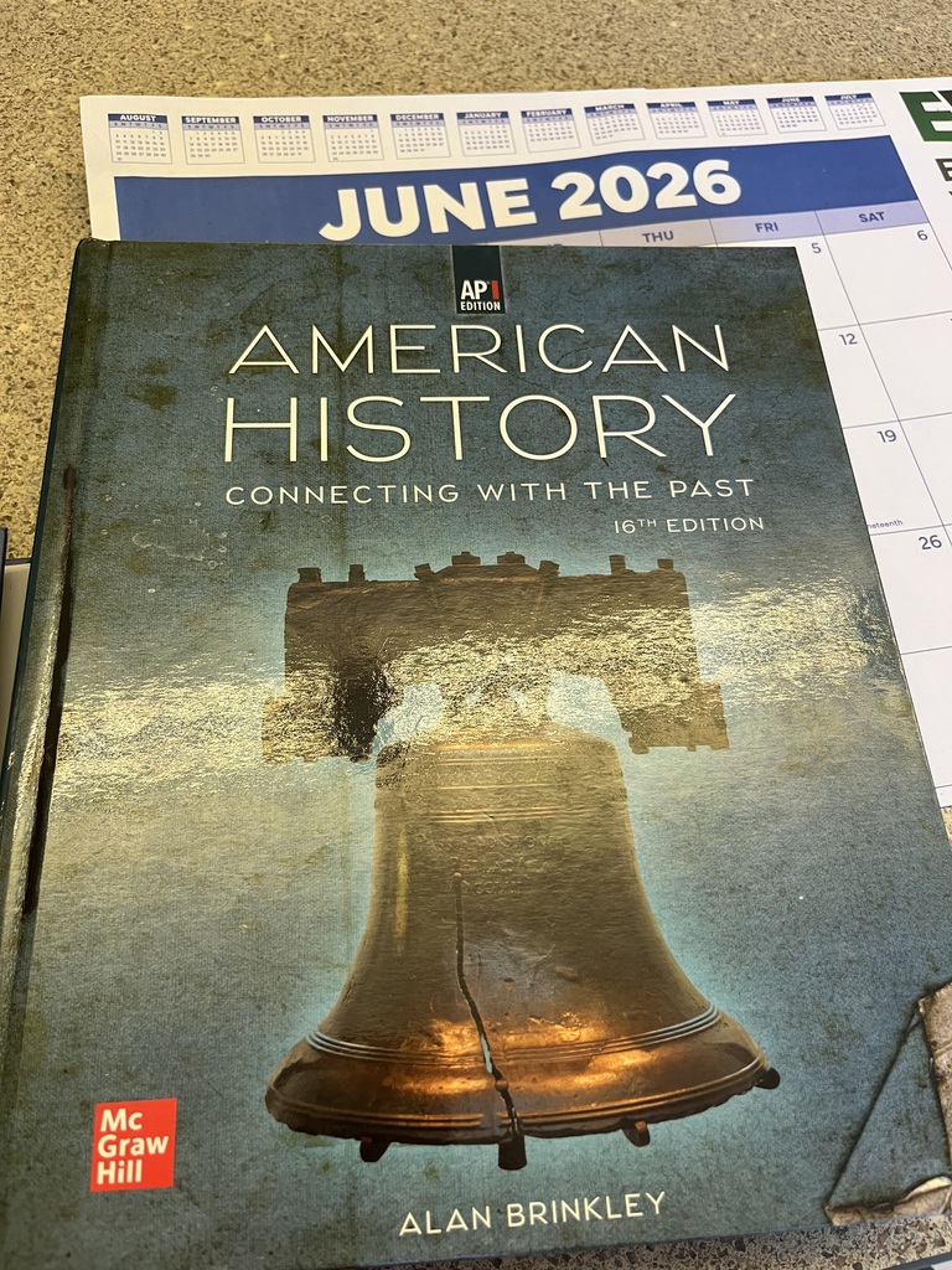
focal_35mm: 26
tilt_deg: -63.2
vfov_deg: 67.3
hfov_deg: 53.1
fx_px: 953
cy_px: 635
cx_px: 476
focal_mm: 5.1
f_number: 1.6
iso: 80
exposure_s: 1/60
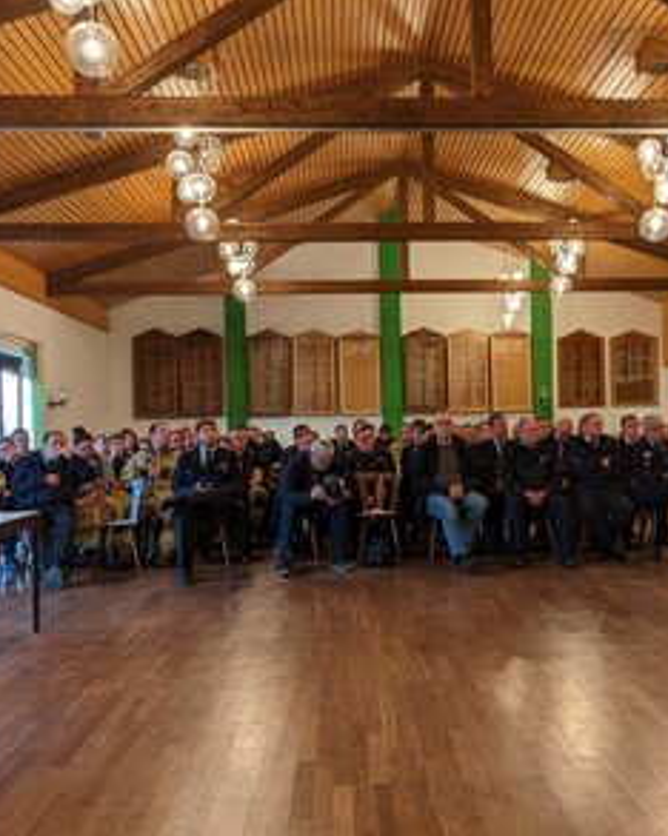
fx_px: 891
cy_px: 422
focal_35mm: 36
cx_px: 403
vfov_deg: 50.3
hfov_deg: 40.9
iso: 93
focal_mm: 4.38
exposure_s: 1/33.3
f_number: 1.73
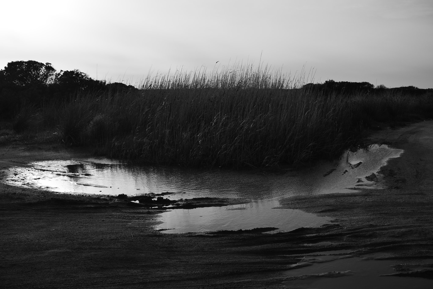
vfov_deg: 41.7
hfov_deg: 59.5
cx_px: 216
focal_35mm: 32
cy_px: 144
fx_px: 379
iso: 100
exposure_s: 1/1250
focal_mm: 21
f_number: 5.6
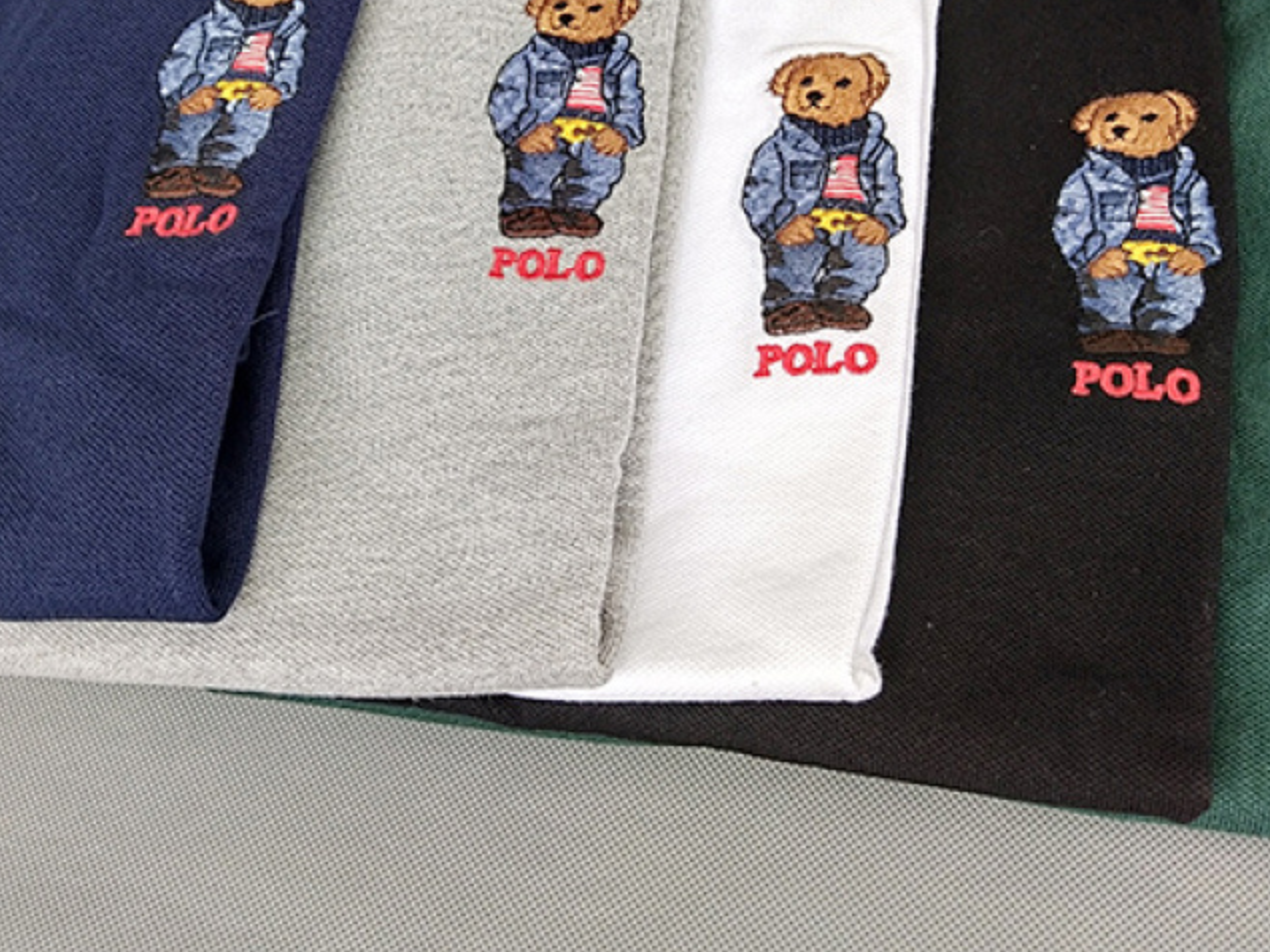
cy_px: 268
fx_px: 1871
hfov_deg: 37.4
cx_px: 528
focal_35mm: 51
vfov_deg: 28.2
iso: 73
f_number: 1.8
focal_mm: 3.95
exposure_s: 1/100
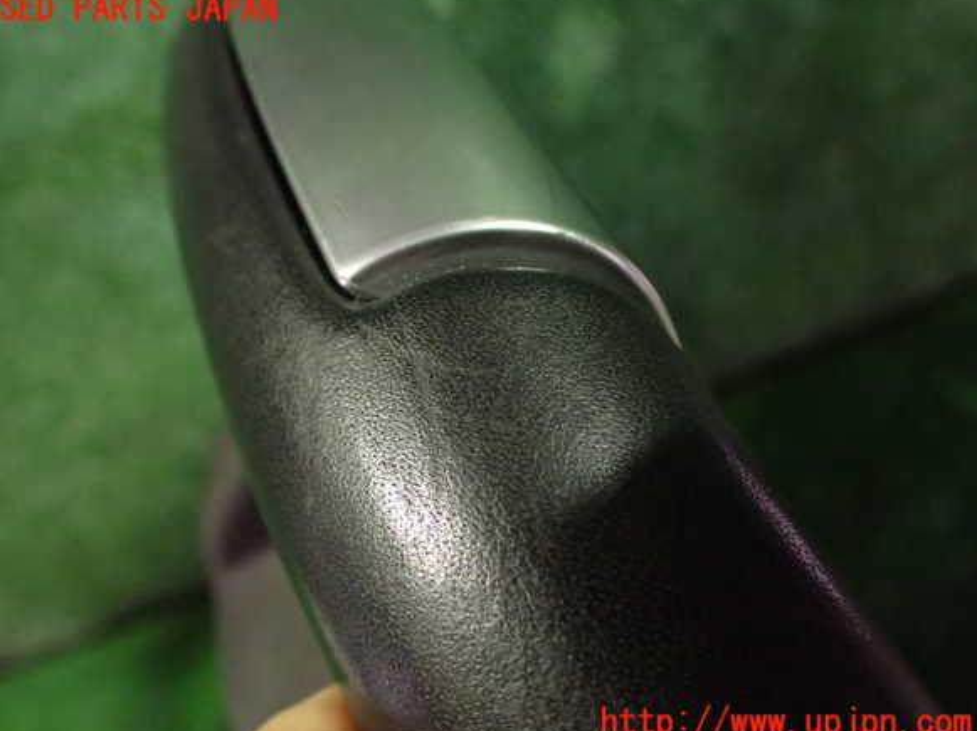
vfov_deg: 45.4
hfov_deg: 58.4
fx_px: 874
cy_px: 366
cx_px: 476
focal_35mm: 31
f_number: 2.3
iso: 1250
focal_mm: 5.4
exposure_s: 1/30
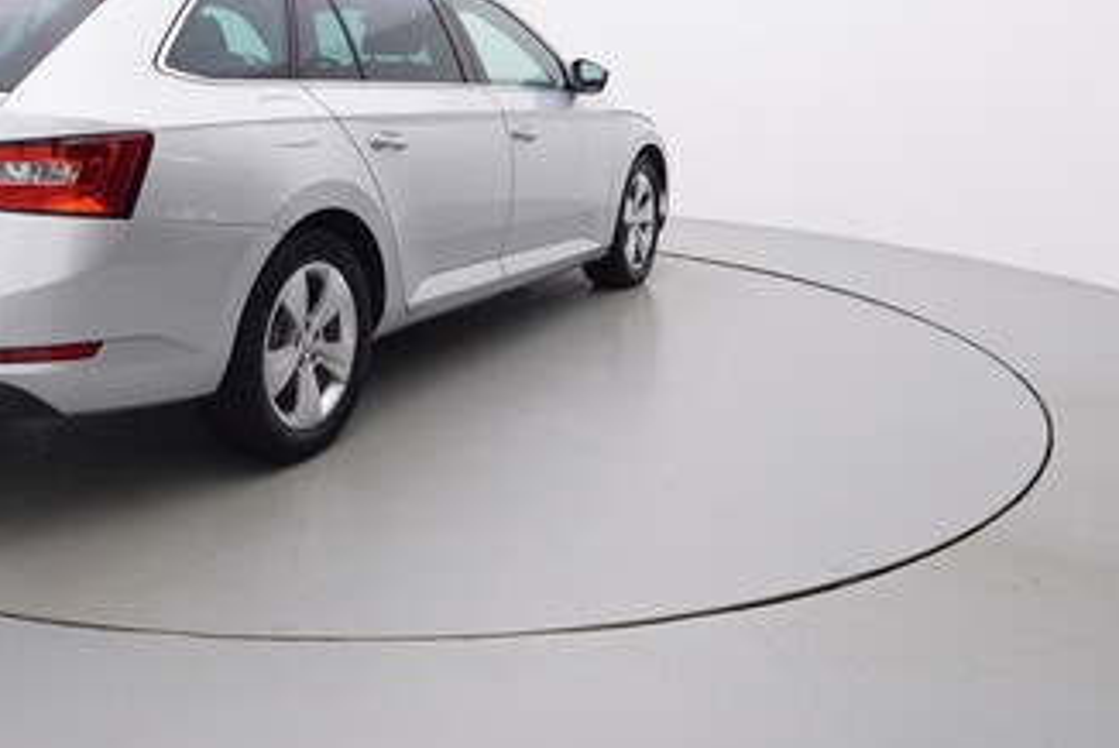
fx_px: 1177
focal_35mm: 38
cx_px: 335
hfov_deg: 49.5
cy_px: 214
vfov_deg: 34.7
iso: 200
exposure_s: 1/80
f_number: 5
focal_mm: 15
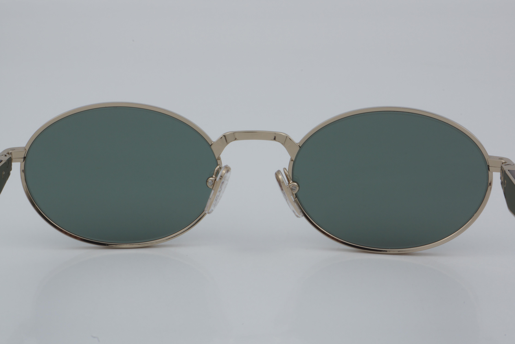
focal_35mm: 82
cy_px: 172
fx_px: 1180
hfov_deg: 24.6
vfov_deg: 16.6
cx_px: 258
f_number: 32
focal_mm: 55
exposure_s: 1/4
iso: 100
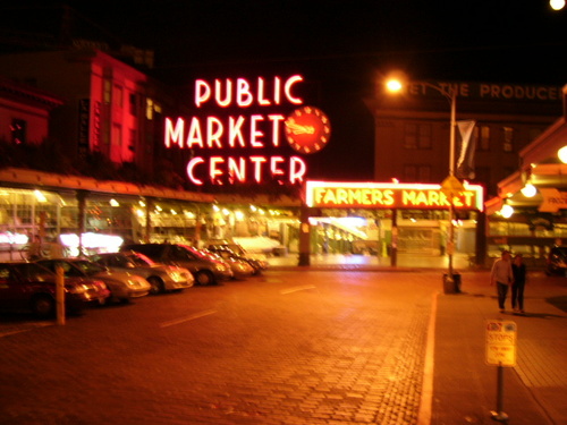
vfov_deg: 40.7
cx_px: 284
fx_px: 573
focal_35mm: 35
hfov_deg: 52.6
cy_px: 212
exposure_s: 1/2
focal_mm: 5.8
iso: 100
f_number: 2.8
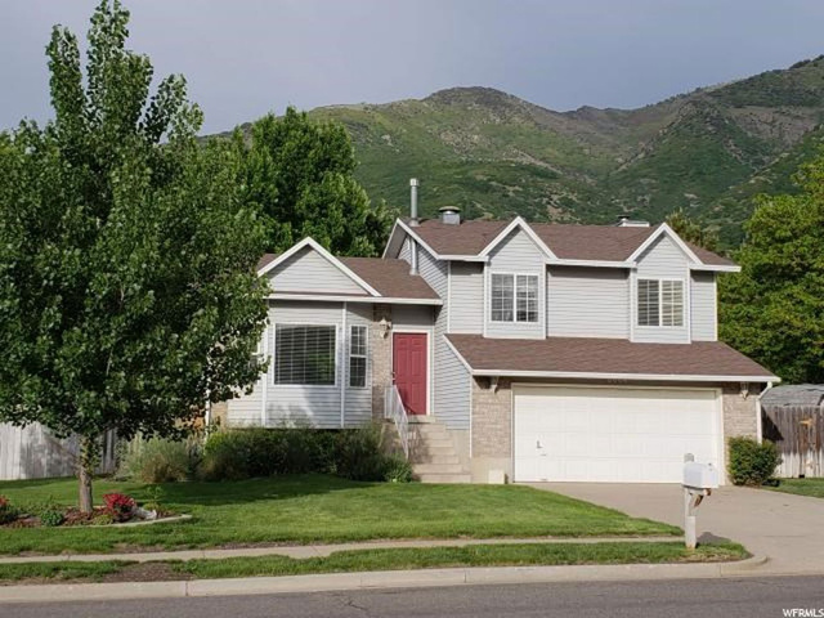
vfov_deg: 53.1
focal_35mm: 26
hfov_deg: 67.3
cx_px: 412
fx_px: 619
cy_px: 309
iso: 50
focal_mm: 4.3
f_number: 2.4
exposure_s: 1/2236
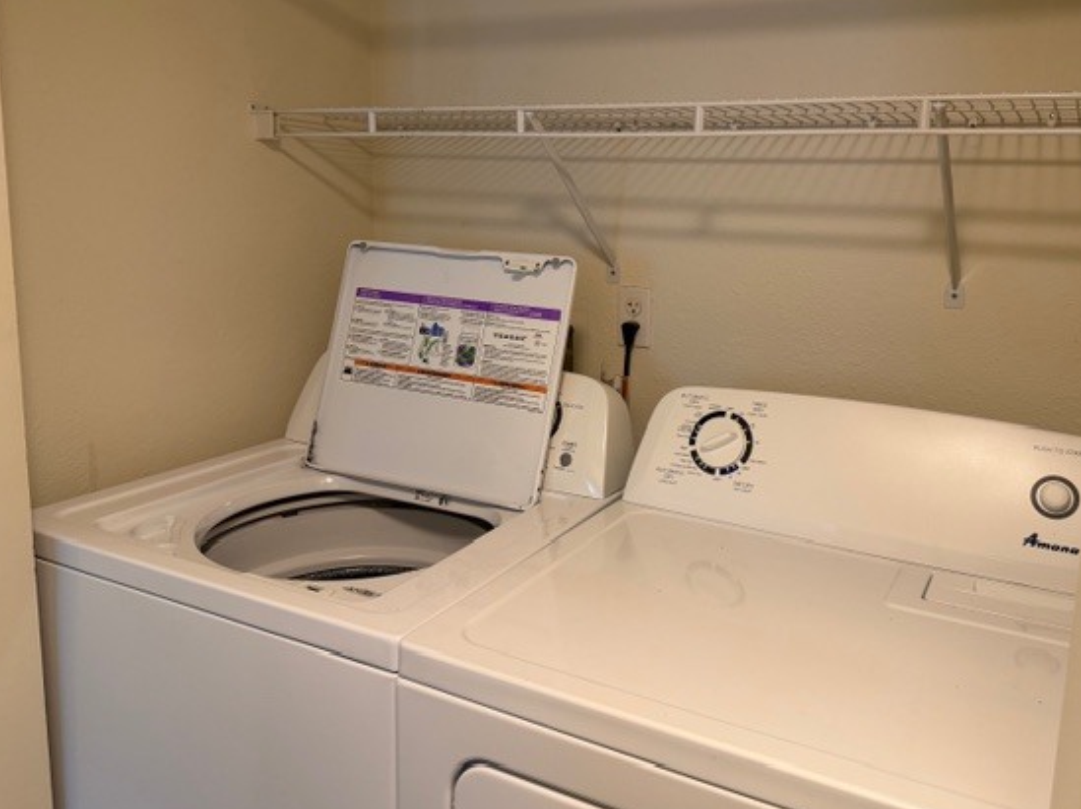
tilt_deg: -9.0
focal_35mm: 28
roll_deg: -1.3
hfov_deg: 63.3
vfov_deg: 49.5
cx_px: 606
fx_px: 874
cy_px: 342
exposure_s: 1/60
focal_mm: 6.76
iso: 250
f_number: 1.78
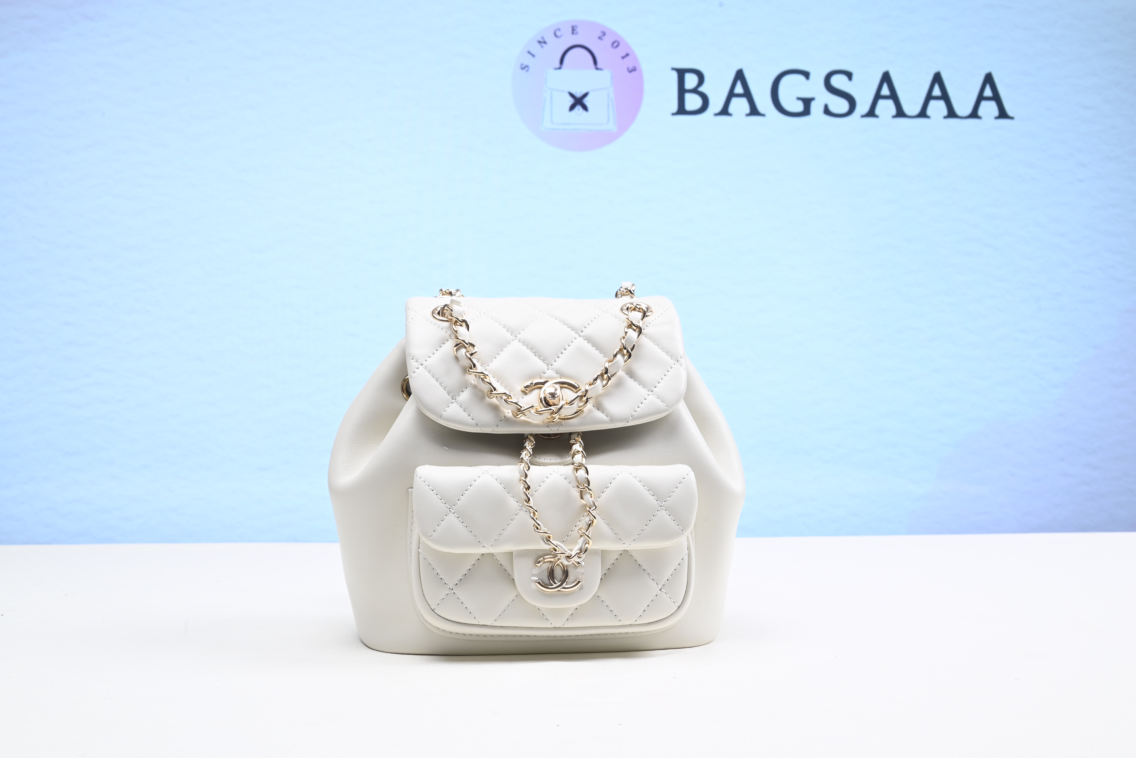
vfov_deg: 34.2
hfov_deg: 49.5
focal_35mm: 39
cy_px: 379
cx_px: 568
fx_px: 1231
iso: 100
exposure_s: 1/2
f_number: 16
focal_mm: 39
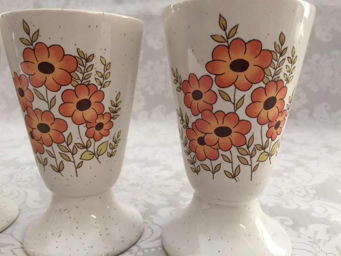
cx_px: 170
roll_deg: +0.2
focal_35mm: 29
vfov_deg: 48.2
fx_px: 286
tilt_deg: -11.0
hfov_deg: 61.7
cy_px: 128
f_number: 2.2
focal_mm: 4.15
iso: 100
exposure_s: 1/33
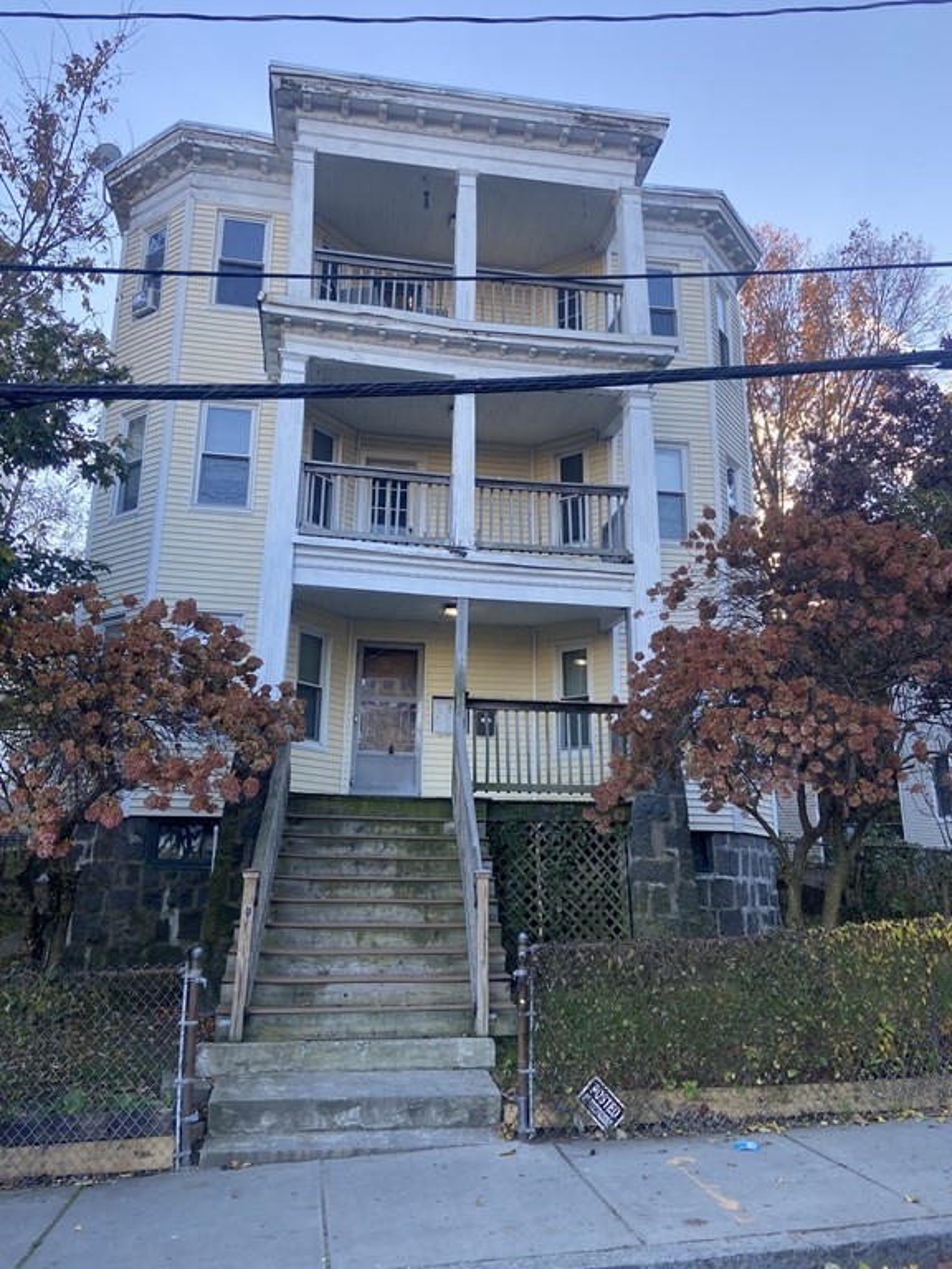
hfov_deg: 53.1
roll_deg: -1.0
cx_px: 476
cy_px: 634
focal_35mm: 26
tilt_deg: +16.7
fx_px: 953
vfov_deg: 67.3
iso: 32
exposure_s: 1/248
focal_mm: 4.25
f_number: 1.8
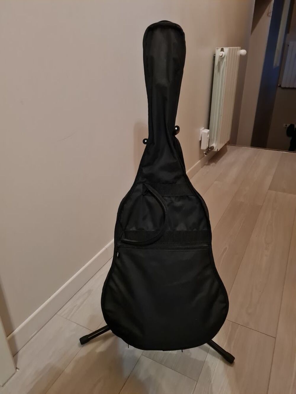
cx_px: 148
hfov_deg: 53.1
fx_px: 296
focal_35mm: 26
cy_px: 197
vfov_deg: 67.3
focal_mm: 5.4
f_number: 1.8
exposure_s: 1/25
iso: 1000
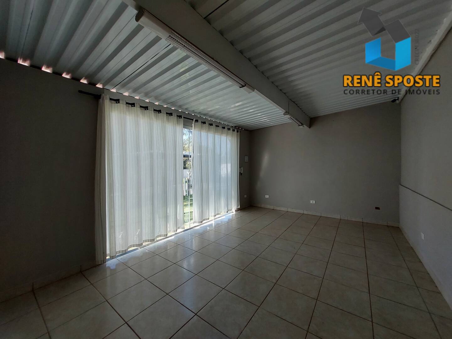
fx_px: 170
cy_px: 170
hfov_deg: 106.2
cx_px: 226
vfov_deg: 89.9
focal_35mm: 13
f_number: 2.2
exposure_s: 1/120
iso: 64
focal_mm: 1.74
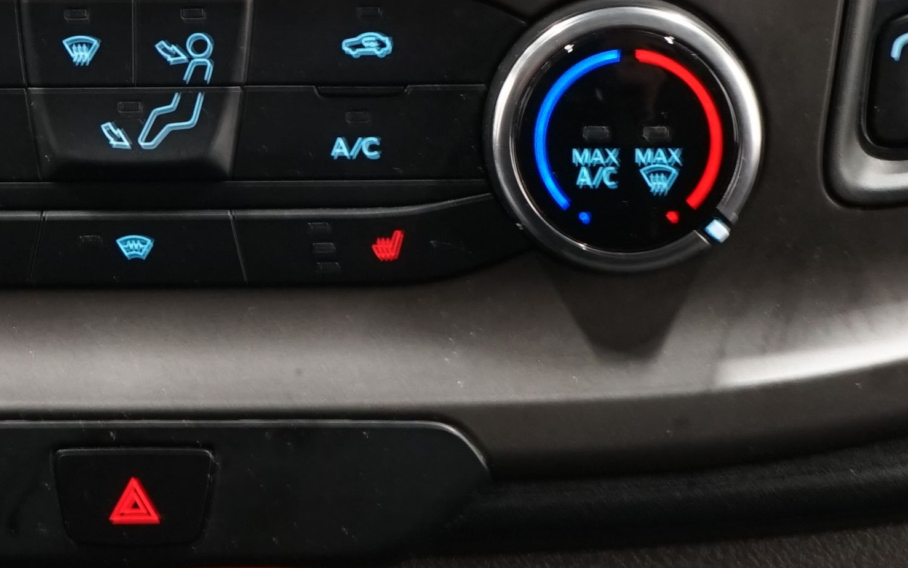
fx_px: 2871
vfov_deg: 11.1
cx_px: 332
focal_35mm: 116
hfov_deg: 17.9
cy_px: -50
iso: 800
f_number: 5.6
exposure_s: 1/3
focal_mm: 28
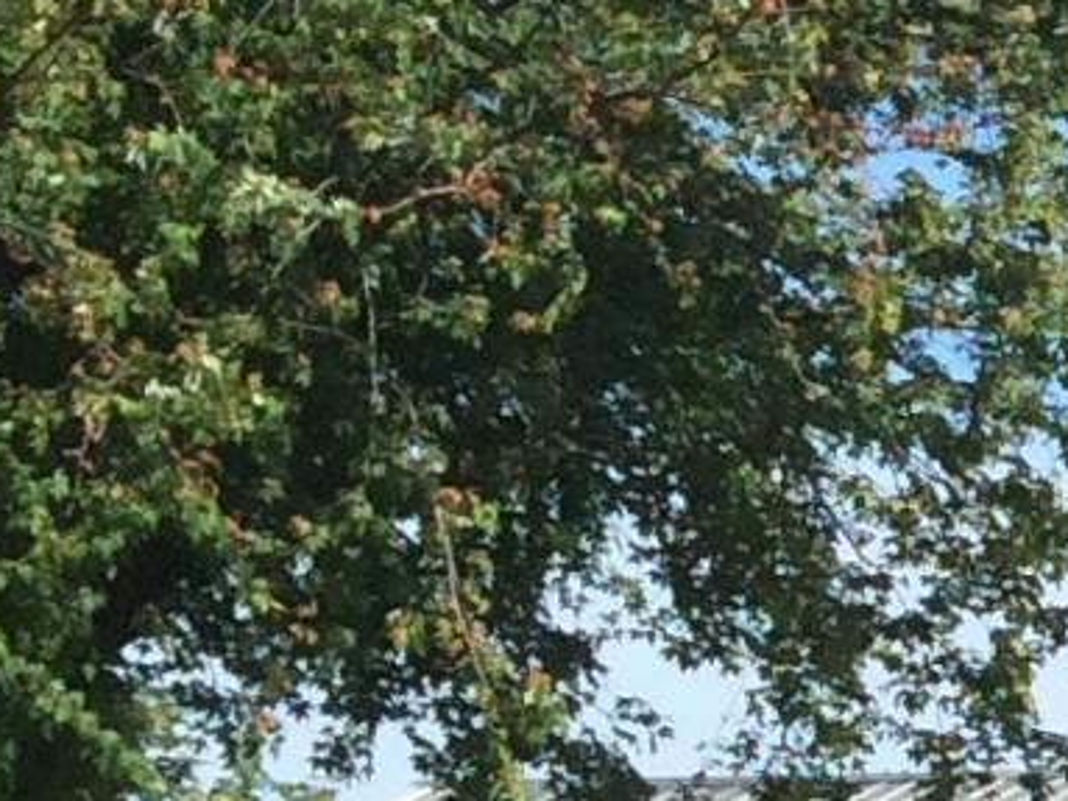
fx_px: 7001
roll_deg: +0.4
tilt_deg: +3.3
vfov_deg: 6.5
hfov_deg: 7.3
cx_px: 3631
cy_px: 795
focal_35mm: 227
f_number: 2.2
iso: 32
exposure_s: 1/1520
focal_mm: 4.15
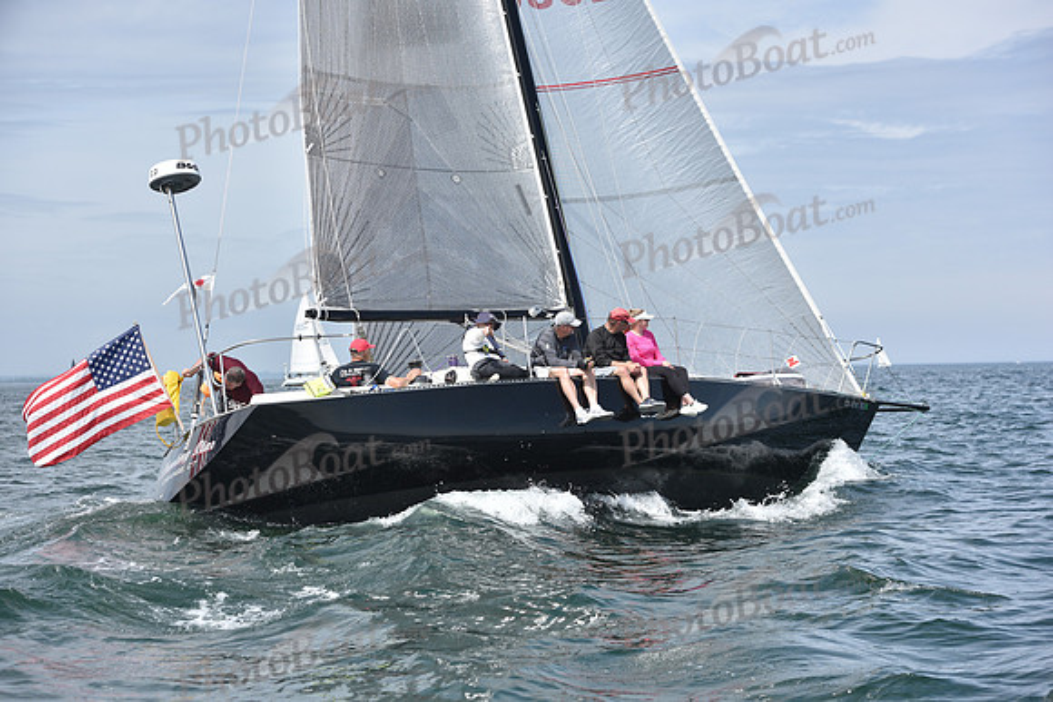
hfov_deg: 28.8
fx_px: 2048
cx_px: 526
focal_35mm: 70
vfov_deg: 19.5
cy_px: 351
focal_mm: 70
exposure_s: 1/1250
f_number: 5.6
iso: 200
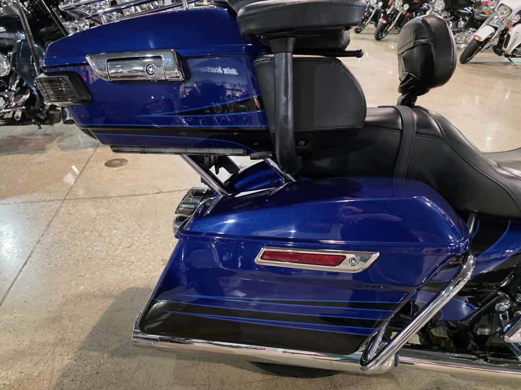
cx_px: 260
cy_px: 195
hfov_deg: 73.9
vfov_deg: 58.9
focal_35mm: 23
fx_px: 346
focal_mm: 6.3
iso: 1250
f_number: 1.7
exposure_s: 1/120
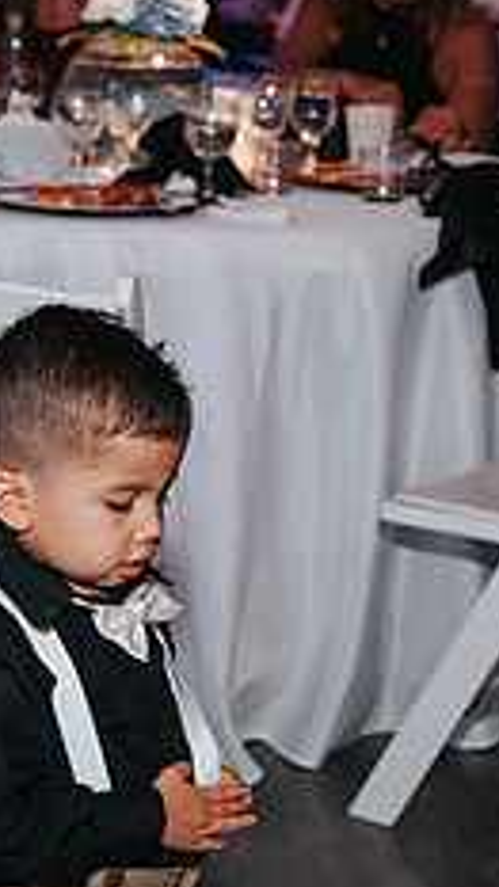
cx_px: 125
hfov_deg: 11.4
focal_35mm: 106
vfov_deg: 20.0
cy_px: 647
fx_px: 2494
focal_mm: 35
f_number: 2.8
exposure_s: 1/200
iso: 1000
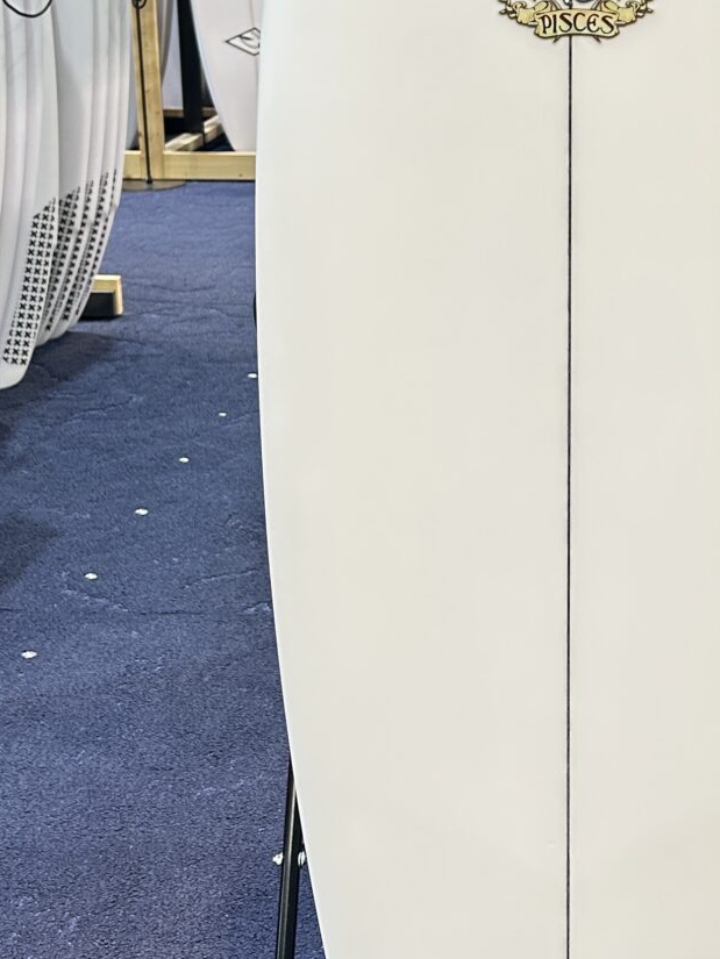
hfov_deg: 22.9
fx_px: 1747
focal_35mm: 63
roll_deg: -0.5
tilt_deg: -12.8
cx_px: 589
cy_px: 269
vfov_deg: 30.3
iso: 200
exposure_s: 1/60
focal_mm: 5.7
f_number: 1.5
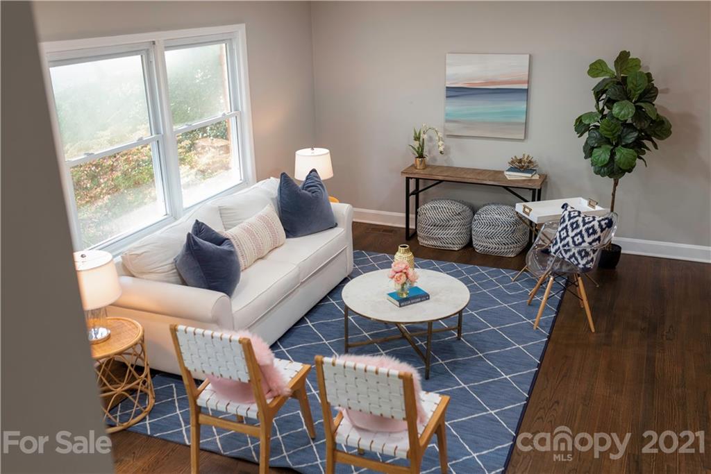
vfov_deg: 37.9
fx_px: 691
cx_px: 356
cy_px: 237
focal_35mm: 35
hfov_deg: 54.4
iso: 320
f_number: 3.2
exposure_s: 1/50
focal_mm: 35
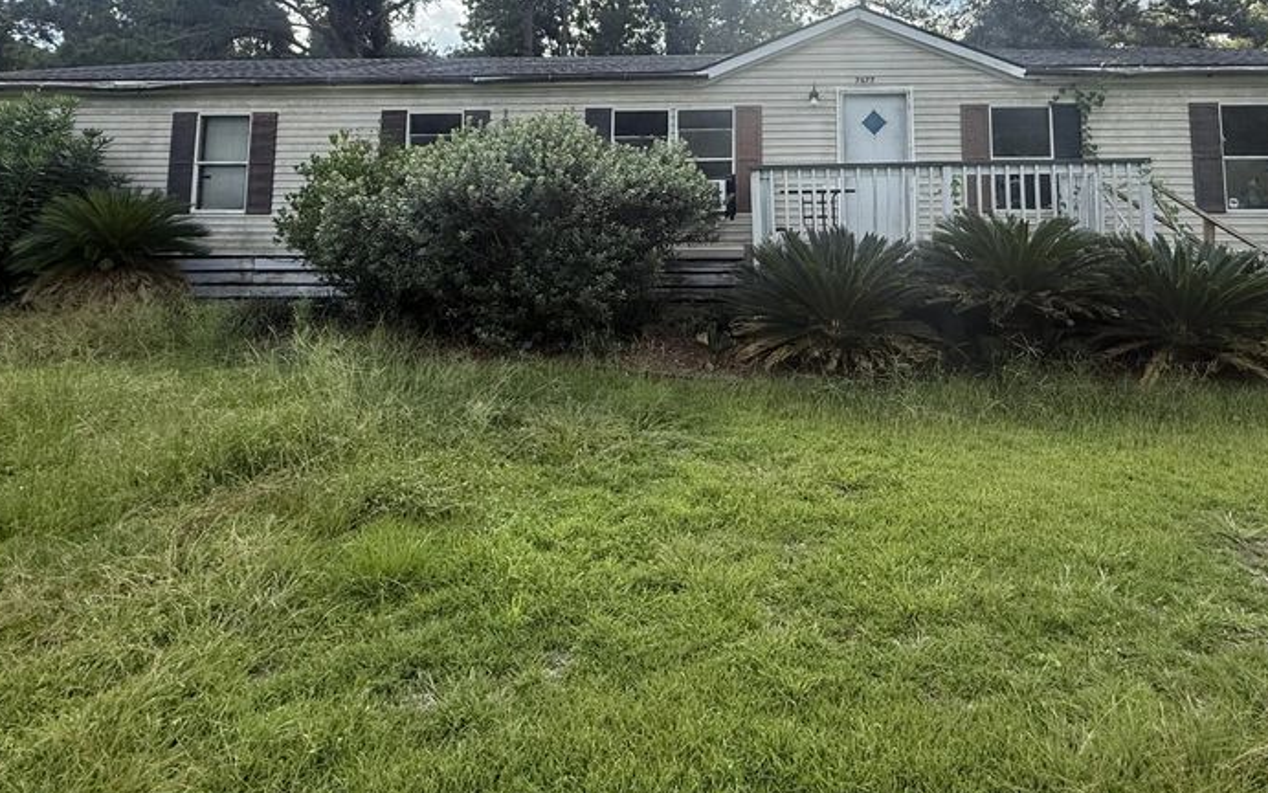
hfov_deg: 79.0
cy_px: 114
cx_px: 738
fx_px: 760
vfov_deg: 50.3
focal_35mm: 22
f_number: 2.2
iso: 64
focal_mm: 2.22
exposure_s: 1/1399
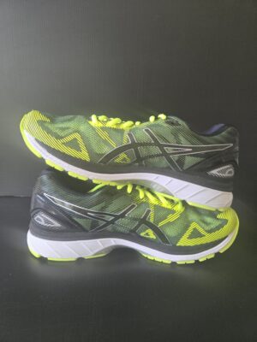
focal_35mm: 23
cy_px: 171
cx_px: 128
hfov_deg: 58.9
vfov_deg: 73.9
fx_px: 228
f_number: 1.8
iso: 320
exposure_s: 1/120
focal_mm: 5.4
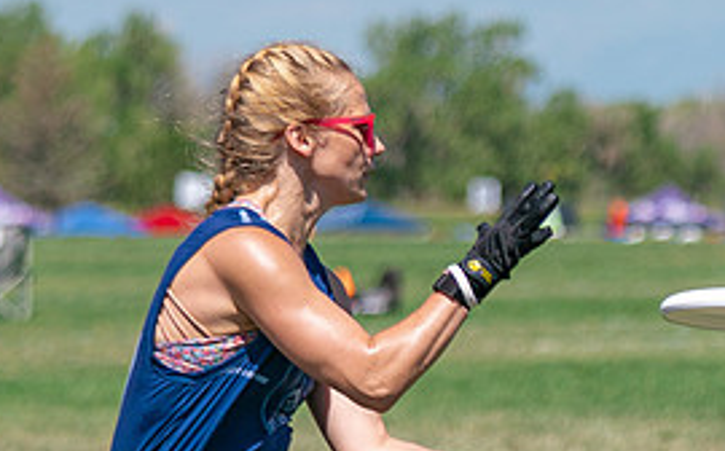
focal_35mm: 346
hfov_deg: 6.1
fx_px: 6828
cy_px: 347
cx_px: 404
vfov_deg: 3.8
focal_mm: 86
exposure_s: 1/5000
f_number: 2.8
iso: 250
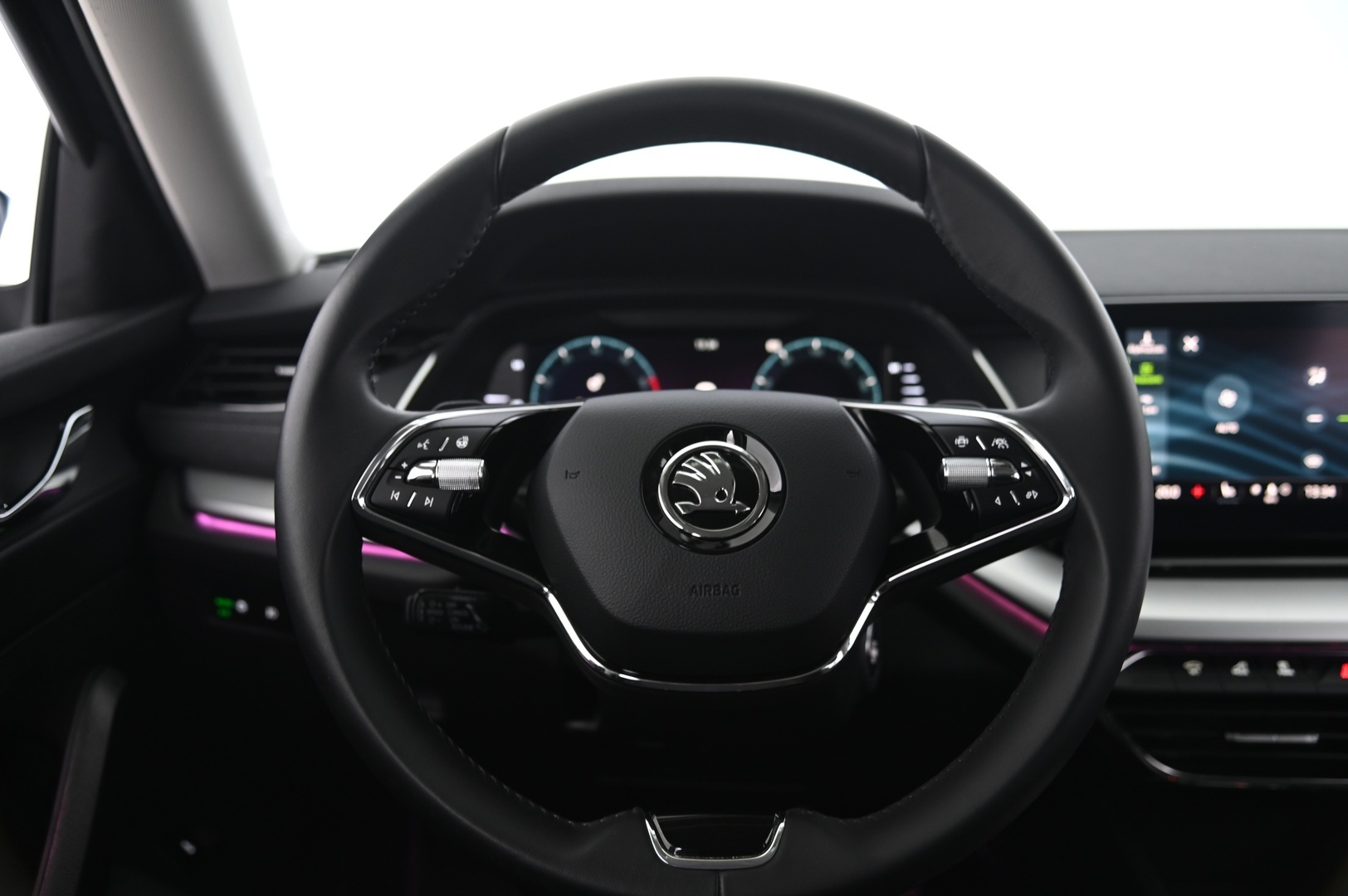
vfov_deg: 37.8
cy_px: 448
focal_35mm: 35
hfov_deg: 54.5
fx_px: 1309
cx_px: 674
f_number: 4
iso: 1000
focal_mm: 35
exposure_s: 1/8
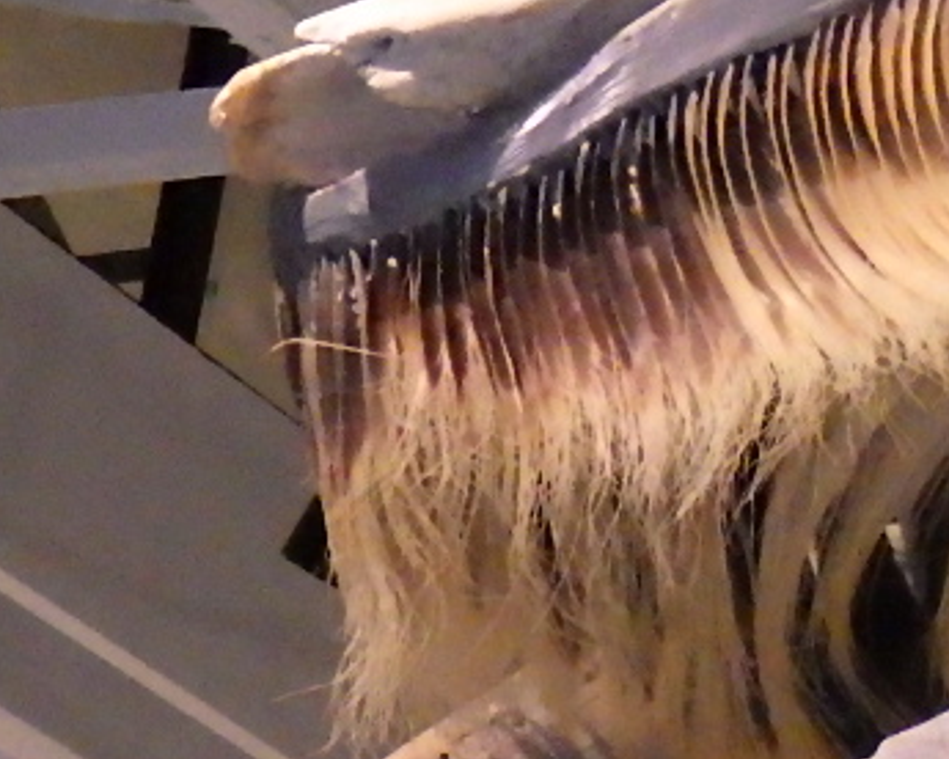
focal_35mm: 231
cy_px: 126
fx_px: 6488
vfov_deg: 6.7
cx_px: 1884
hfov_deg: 8.0
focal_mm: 9.1
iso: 1600
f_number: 4.4
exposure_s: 1/60
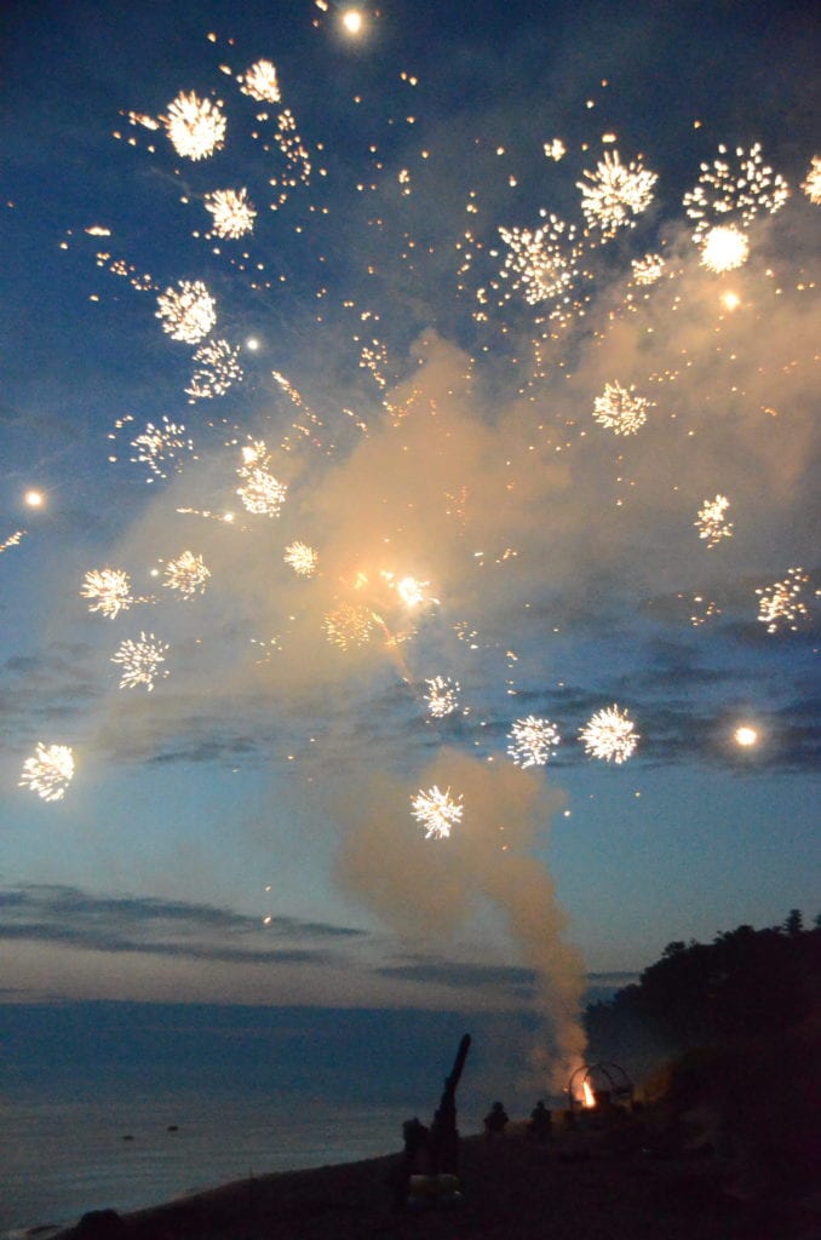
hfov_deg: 23.7
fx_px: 1959
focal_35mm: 57
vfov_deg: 35.1
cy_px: 620
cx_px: 410
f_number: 4.2
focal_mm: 38
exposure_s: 1/50
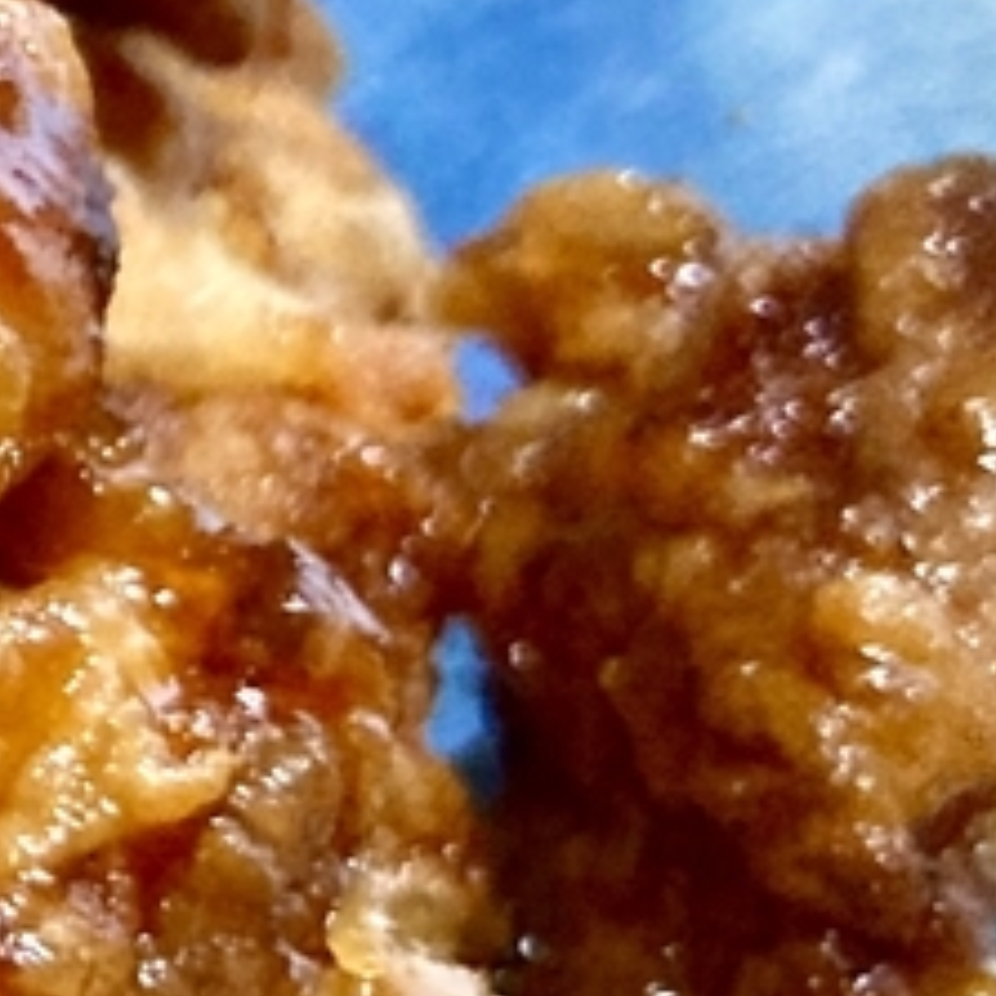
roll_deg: -5.9
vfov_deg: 13.0
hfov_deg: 11.4
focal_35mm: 133
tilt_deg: -38.4
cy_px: 112
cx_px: -1175
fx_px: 4330
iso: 400
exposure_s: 1/40
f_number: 1.8
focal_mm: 3.99
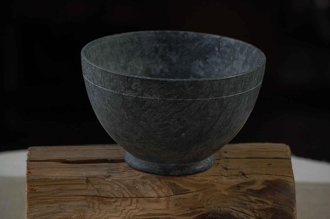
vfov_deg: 9.6
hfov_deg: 14.4
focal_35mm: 142
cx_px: 165
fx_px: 1305
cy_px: 110
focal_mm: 95
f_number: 10
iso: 200
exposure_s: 1/50
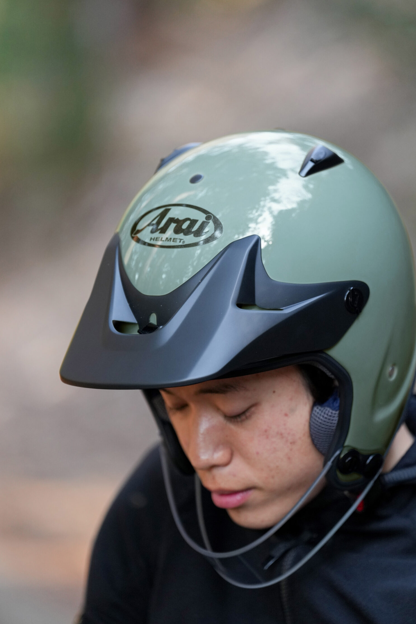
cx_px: 230
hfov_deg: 6.7
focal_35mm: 205
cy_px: 316
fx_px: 3553
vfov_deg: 10.0
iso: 1250
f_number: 2.8
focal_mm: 178
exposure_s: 1/800
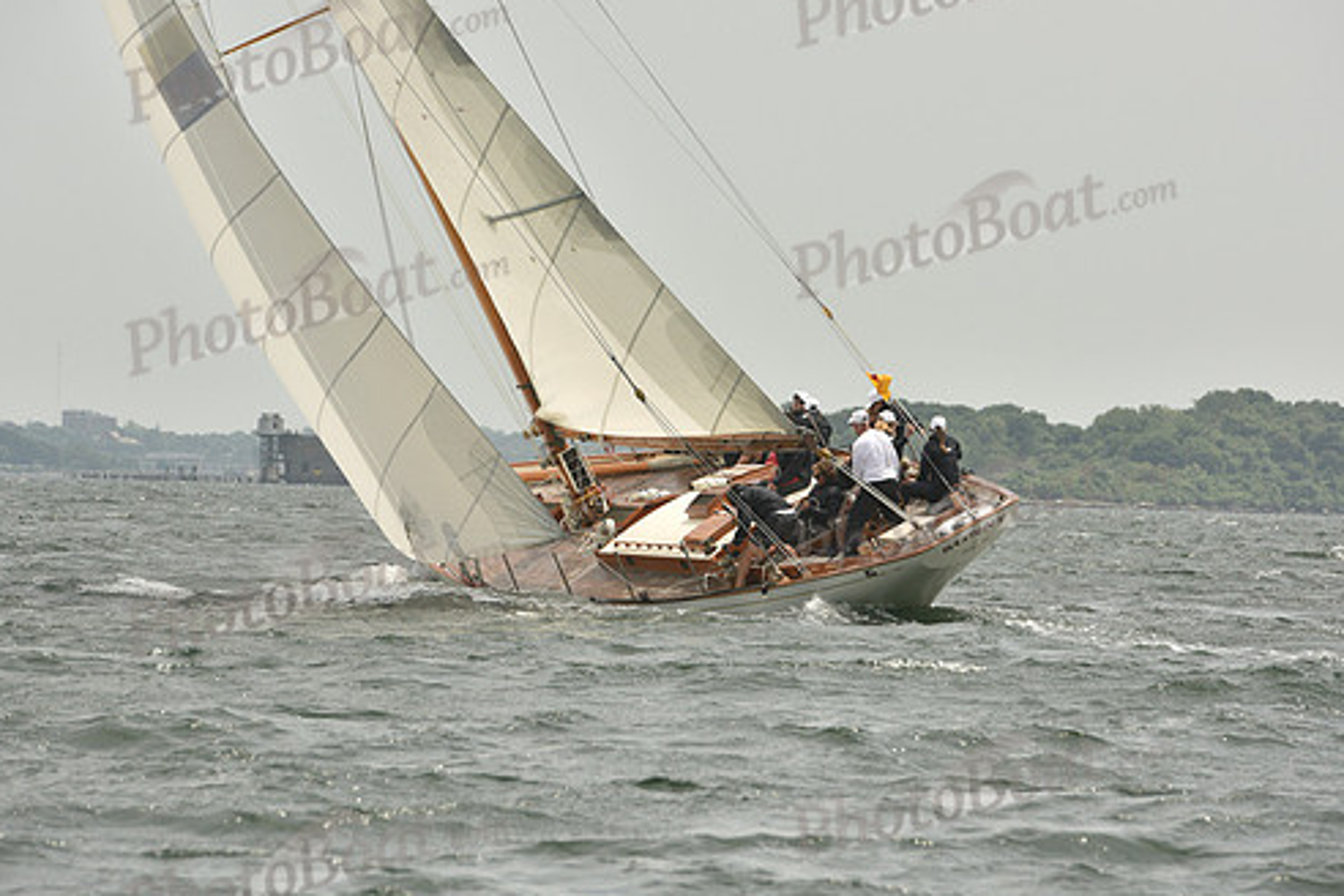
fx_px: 8810
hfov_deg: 8.7
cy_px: 408
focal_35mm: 236
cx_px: 653
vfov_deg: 5.8
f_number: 9
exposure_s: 1/1600
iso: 400
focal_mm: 200
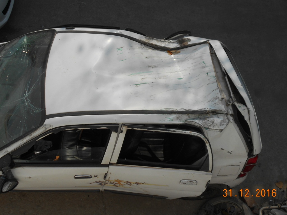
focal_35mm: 39
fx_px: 323
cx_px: 144
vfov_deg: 36.8
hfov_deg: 47.9
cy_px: 108
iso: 80
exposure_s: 1/1000
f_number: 3.9
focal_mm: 6.7
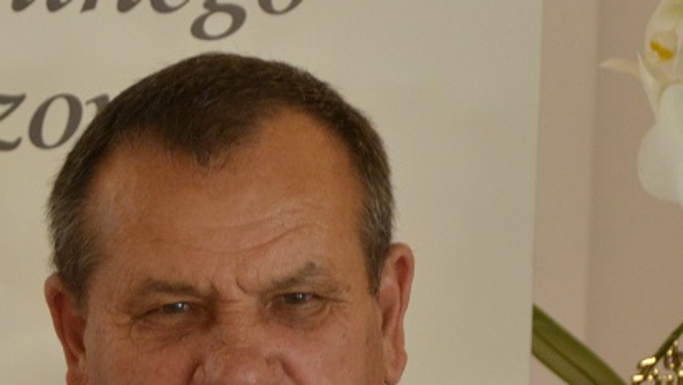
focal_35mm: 238
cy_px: 646
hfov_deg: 9.0
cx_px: -96
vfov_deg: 5.1
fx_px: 4311
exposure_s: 1/60
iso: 1100
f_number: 5
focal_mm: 52
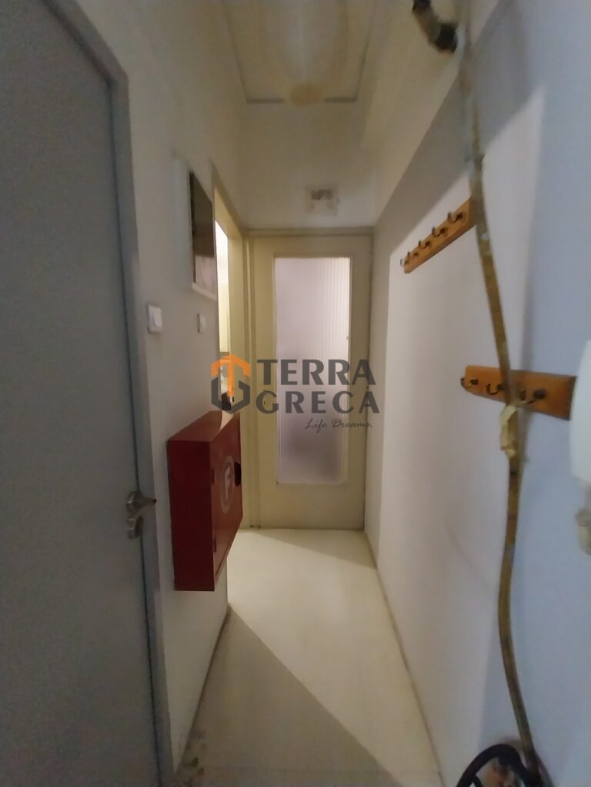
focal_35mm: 13
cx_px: 296
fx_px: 296
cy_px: 394
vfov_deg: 106.2
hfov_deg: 89.9
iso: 320
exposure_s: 1/14.3
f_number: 2.2
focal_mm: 1.13
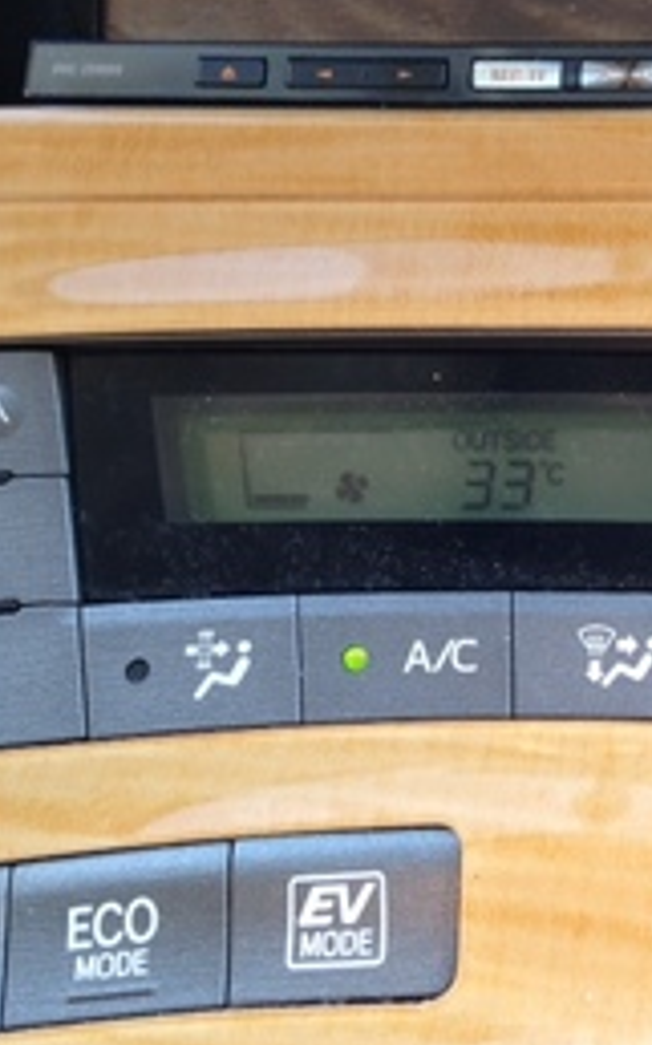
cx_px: 543
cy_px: 516
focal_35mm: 48
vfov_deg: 41.9
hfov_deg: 26.2
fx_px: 1366
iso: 50
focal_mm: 4.13
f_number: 2.4
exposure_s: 1/30
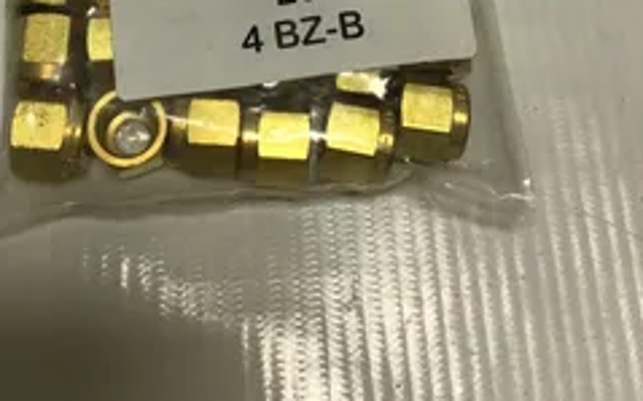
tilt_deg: -68.2
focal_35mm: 55
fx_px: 963
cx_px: 250
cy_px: -57
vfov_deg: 22.0
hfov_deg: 36.7
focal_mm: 3.3
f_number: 2.4
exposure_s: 1/392
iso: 25
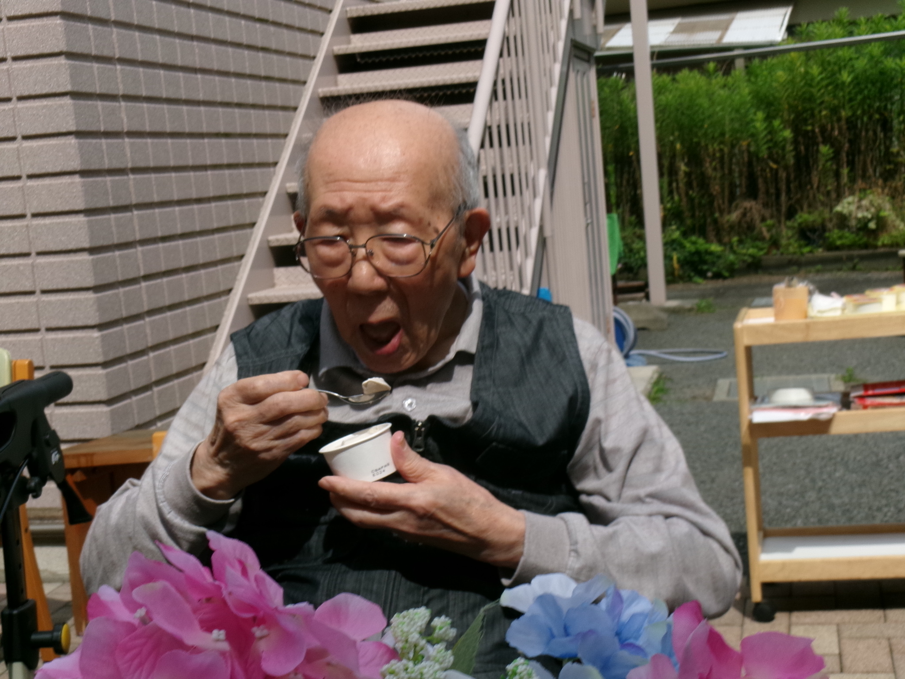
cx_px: 452
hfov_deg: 30.3
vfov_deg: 22.9
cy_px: 340
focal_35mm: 64
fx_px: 1673
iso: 100
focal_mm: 11.5
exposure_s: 1/125
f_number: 13.7
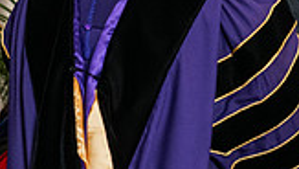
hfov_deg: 8.7
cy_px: -67
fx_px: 1952
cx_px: 242
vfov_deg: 4.9
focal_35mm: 246
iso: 2500
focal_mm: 66
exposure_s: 1/200
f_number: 5
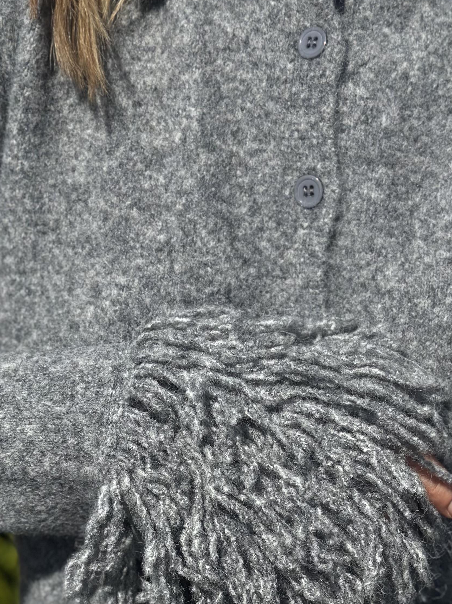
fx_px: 1515
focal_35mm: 87
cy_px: 514
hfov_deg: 16.9
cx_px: 303
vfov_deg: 22.1
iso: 100
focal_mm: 6.86
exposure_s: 1/18868
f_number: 1.78
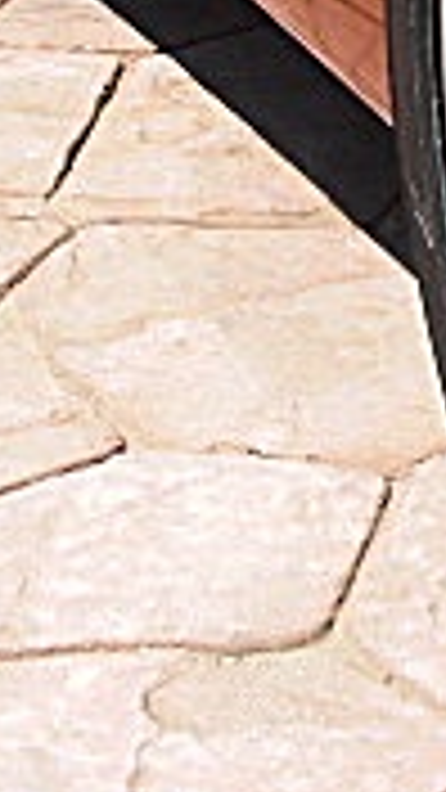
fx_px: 3006
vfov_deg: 14.9
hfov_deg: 8.3
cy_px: 68
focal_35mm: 143
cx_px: 631
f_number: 2.8
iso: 50
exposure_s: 1/640
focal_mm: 6.3
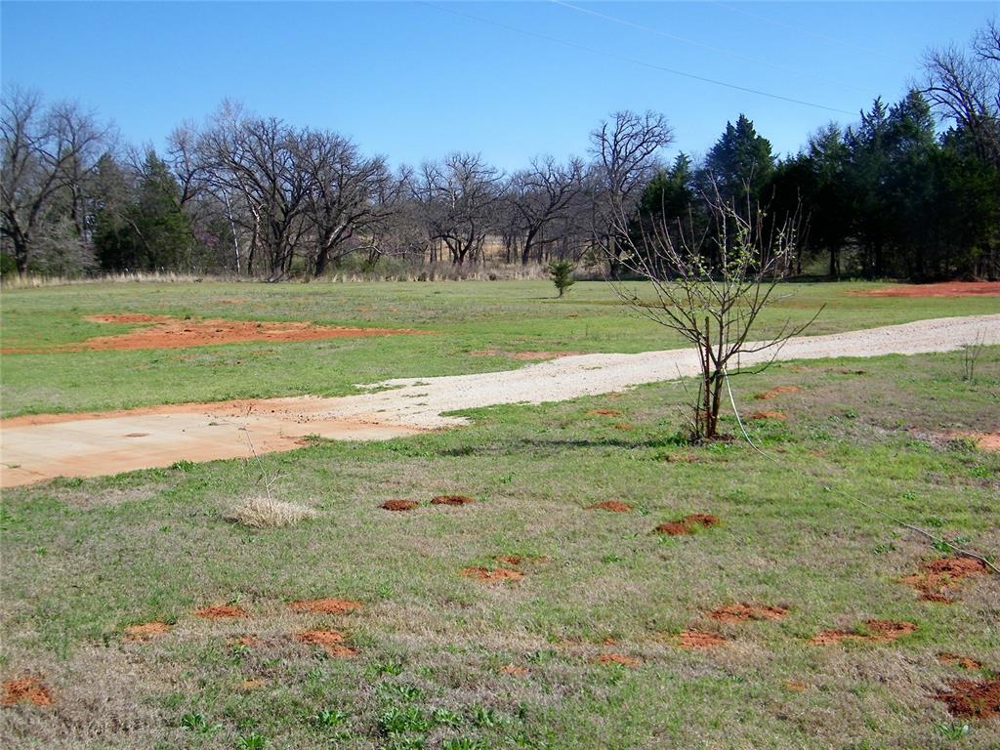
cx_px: 500
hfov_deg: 45.8
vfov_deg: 35.1
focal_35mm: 41
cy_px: 375
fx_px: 1184
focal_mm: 7.2
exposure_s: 1/250
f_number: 7.6
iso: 80
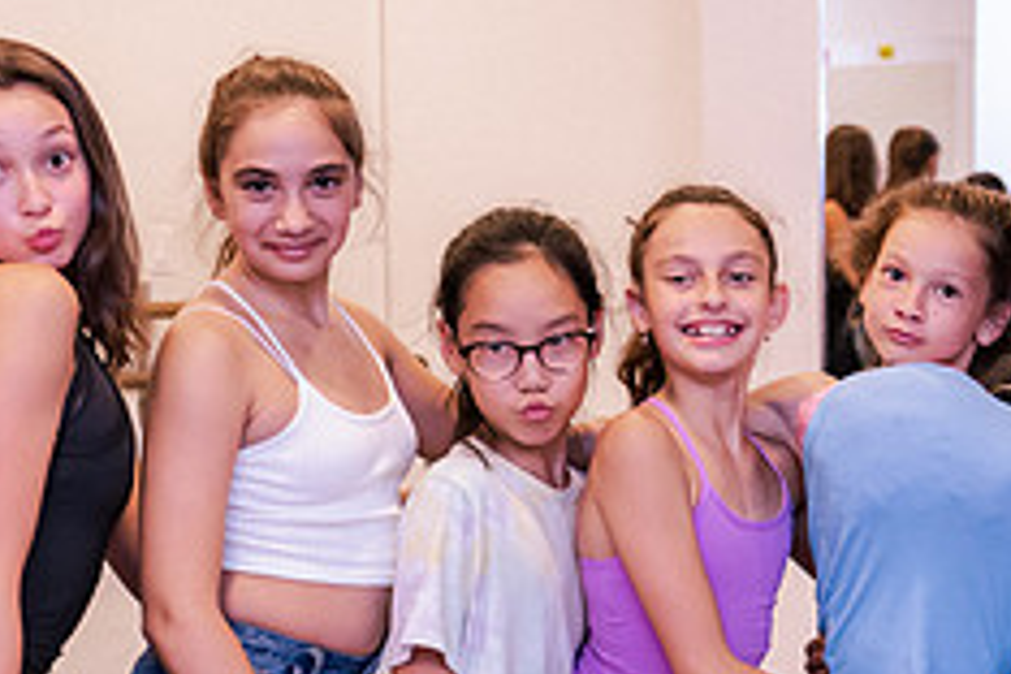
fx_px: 3285
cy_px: 546
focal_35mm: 117
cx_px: 721
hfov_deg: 17.4
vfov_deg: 11.7
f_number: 2.8
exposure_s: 1/125
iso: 1000
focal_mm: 37
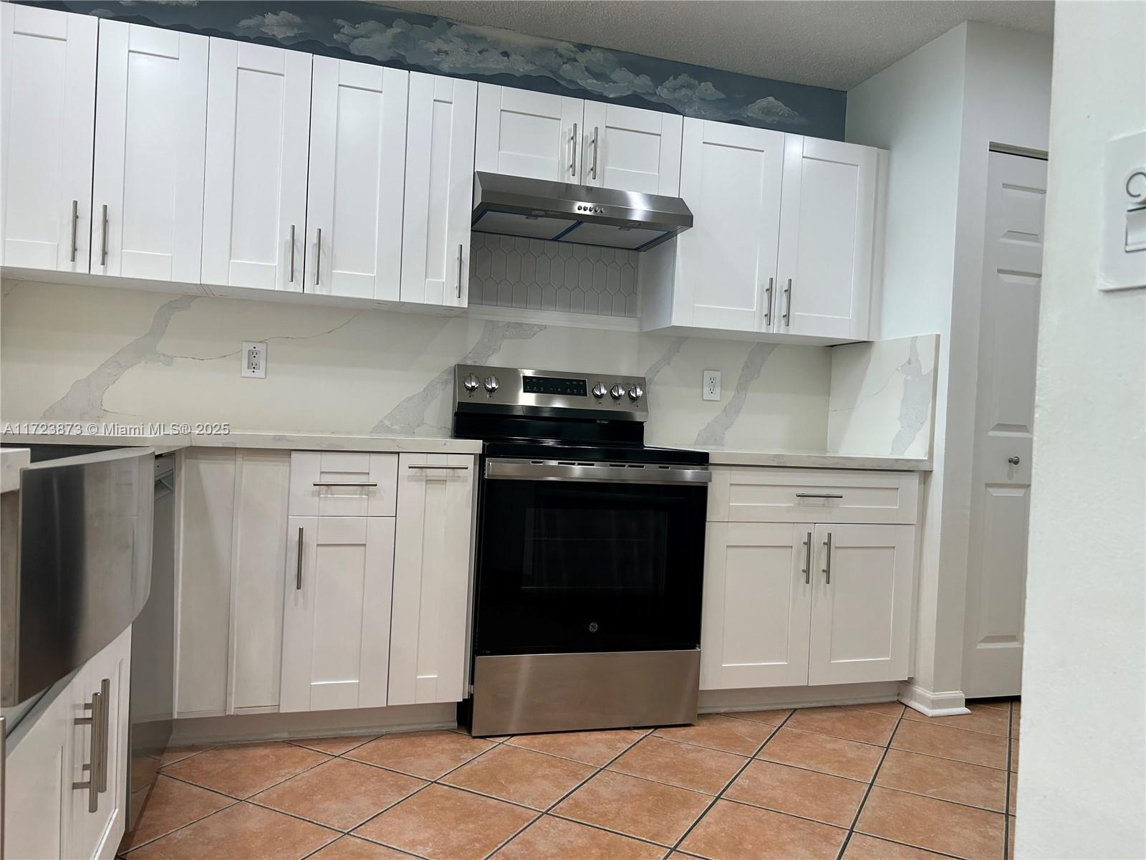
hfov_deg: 67.3
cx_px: 573
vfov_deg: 53.1
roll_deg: -3.3
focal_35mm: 26
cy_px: 430
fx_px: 861
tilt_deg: -0.8
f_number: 1.5
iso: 64
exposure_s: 1/120
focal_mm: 5.7
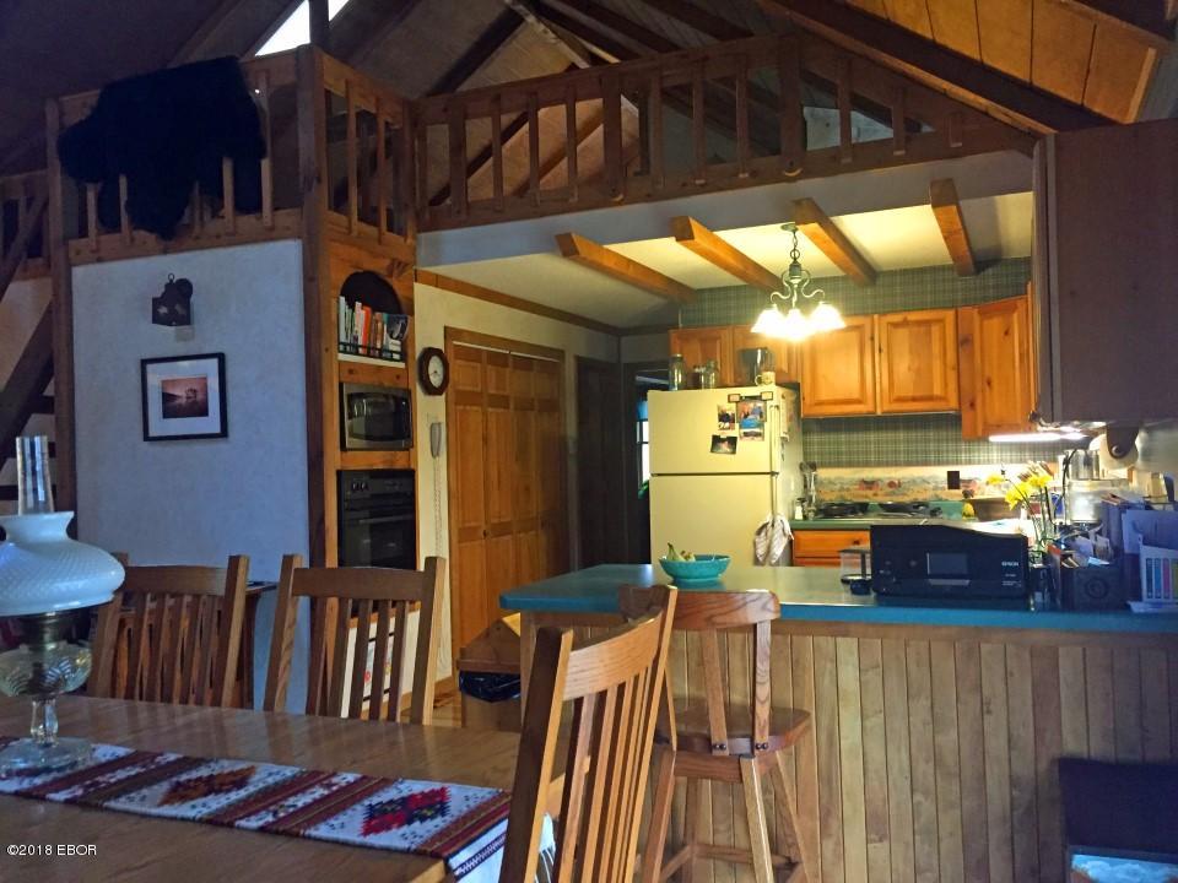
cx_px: 589
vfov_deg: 48.2
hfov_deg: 61.7
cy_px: 442
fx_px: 987
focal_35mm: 29
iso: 250
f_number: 2.2
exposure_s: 1/30
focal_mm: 4.15
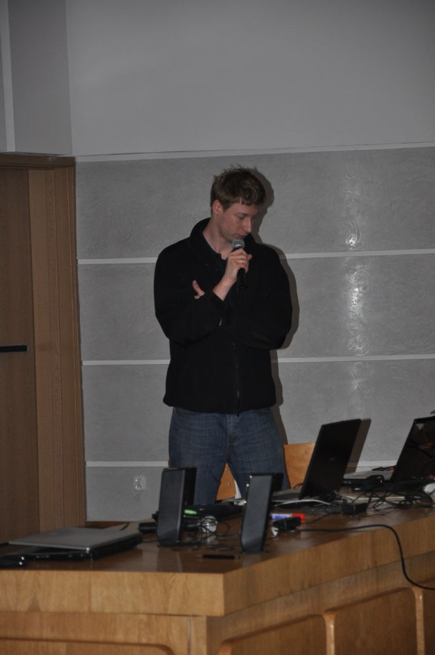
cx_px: 218
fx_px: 2862
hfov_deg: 8.7
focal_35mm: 158
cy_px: 328
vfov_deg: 13.1
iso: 800
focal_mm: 105
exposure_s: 1/60
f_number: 5.6
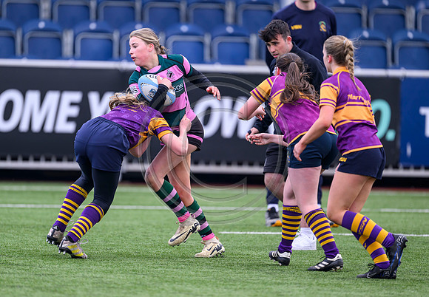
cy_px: 130
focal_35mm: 463
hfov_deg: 4.4
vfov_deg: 3.1
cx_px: 211
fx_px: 5579
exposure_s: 1/2000
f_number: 2.8
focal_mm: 400
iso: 500
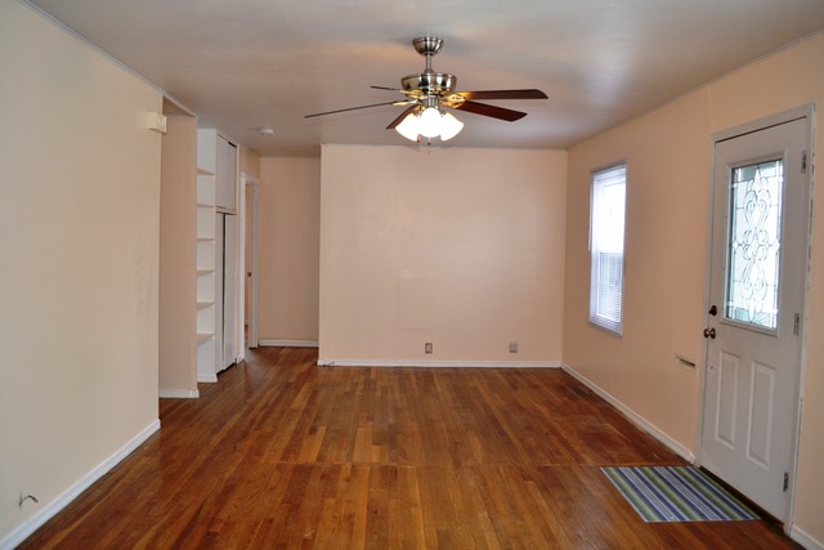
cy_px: 275
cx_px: 412
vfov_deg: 48.0
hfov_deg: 67.4
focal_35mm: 27
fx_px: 618
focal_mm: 18
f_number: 4
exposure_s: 1/100
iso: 400
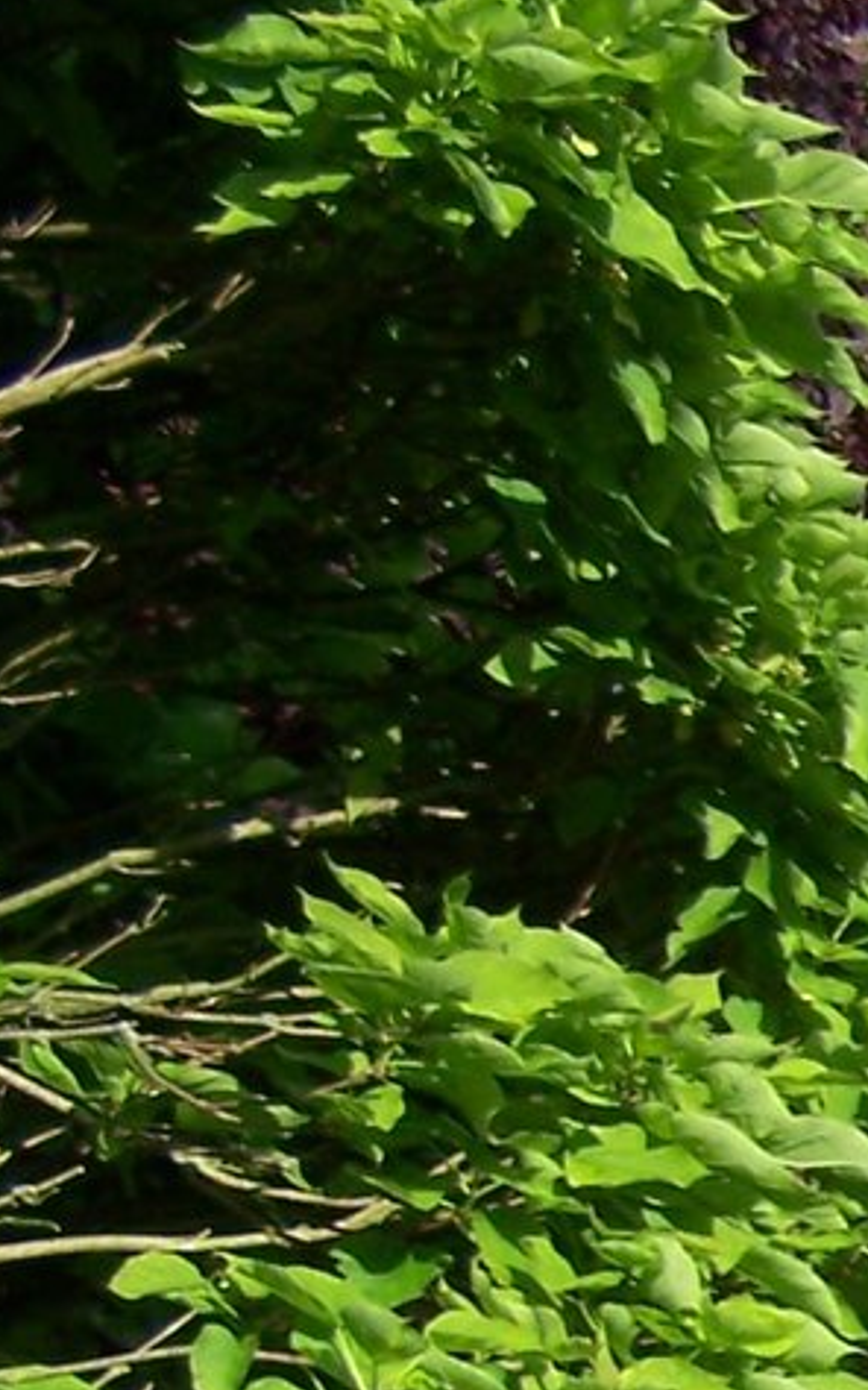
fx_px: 6590
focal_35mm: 174
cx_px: 2795
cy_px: 1701
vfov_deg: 11.8
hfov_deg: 6.7
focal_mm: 6.3
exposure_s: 1/500
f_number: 2.8
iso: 64
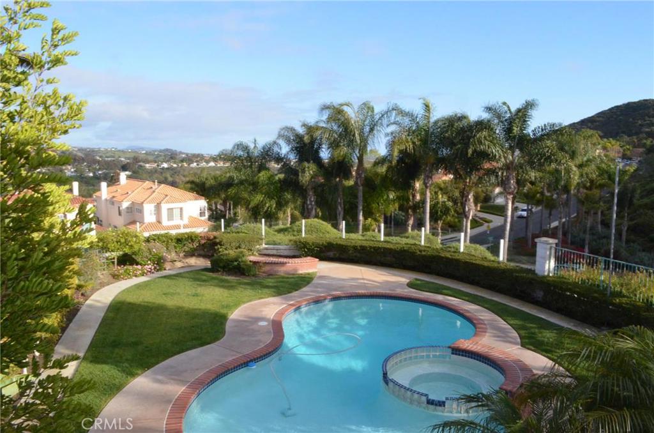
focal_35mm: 27
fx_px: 489
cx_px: 327
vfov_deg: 47.7
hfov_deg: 67.5
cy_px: 216
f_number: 22
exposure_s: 1/200
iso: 2000
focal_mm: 18
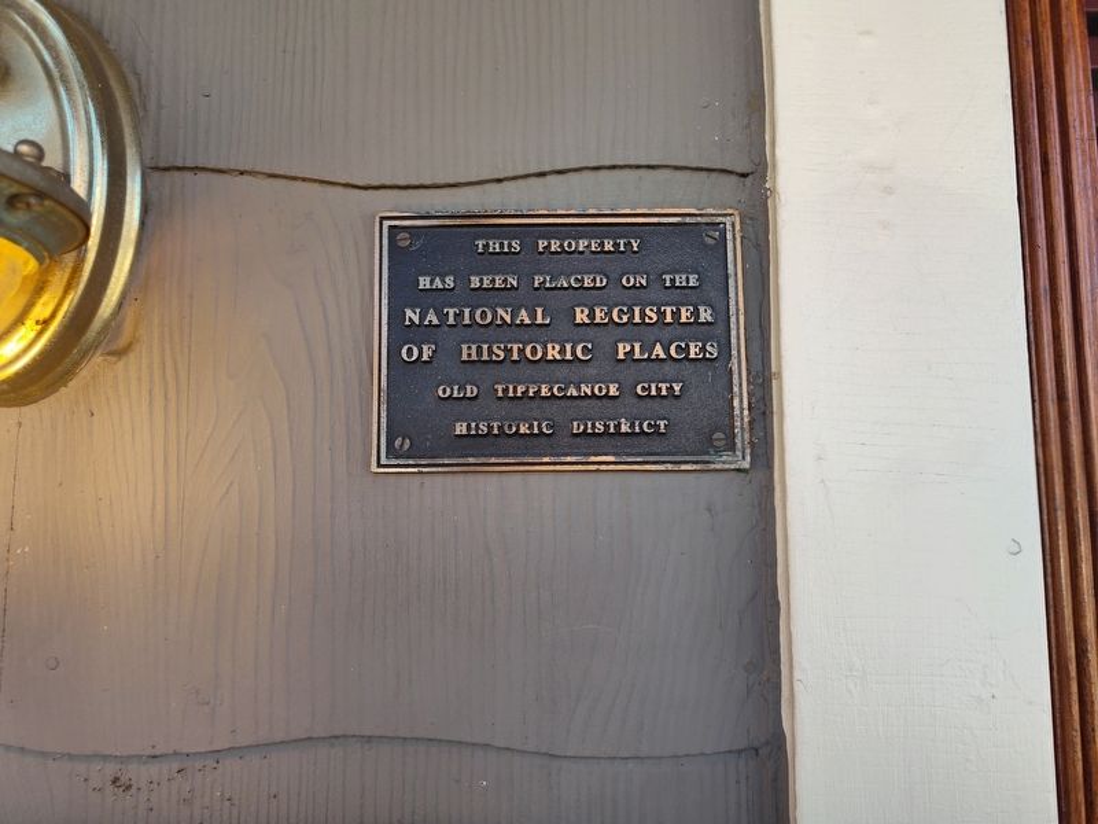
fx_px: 730
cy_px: 412
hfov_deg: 73.9
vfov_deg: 58.9
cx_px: 549
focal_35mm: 23
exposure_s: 1/200
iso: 143
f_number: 1.8
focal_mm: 5.56
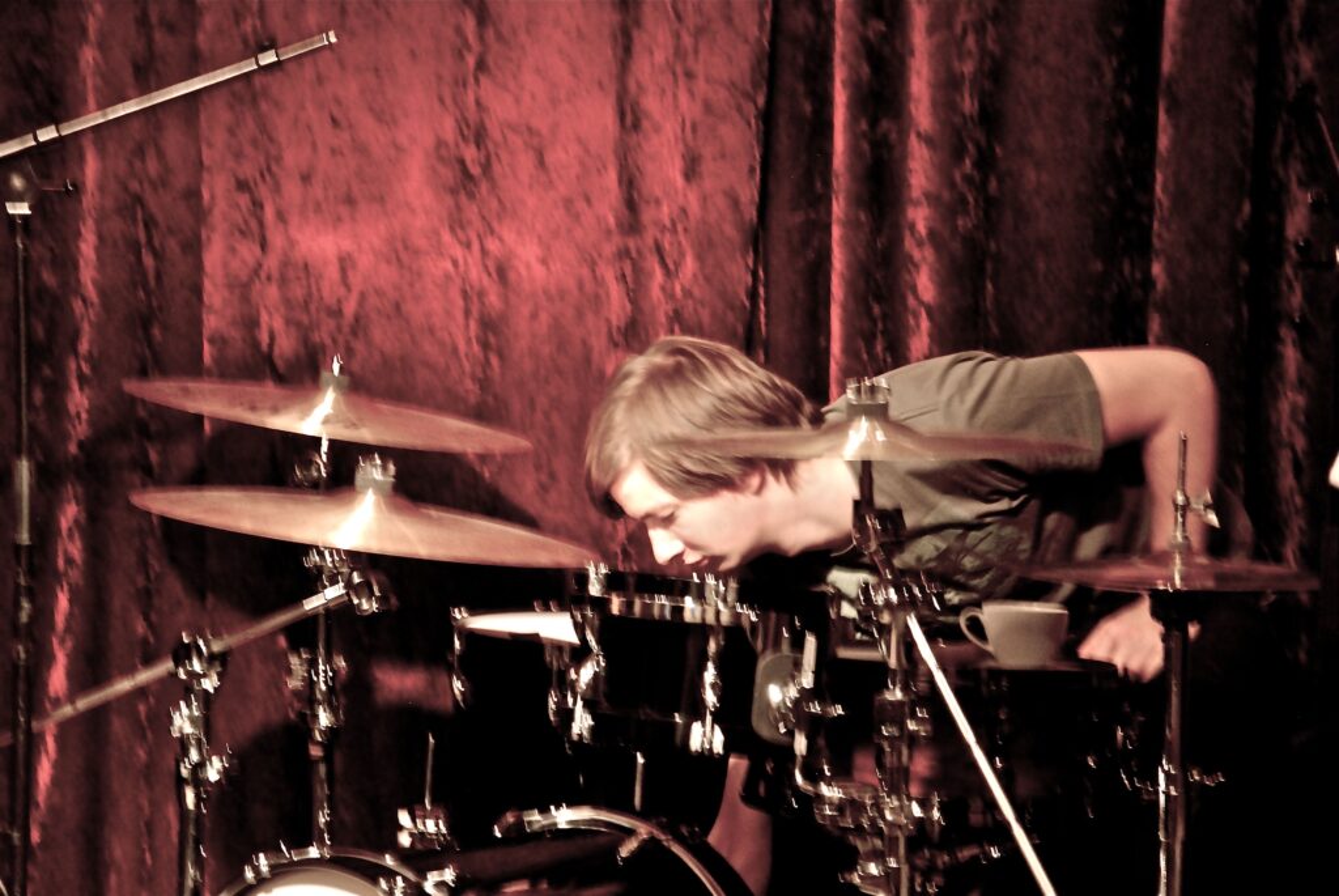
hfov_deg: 17.5
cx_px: 670
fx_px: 4356
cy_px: 448
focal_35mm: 117
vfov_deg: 11.7
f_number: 5.6
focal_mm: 78
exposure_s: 1/8
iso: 1600
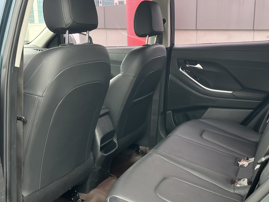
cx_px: 155
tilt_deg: -12.2
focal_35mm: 42
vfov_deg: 34.3
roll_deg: +0.0
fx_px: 326
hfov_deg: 44.7
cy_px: 110
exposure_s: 1/122
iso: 64
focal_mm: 5.1
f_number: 1.6
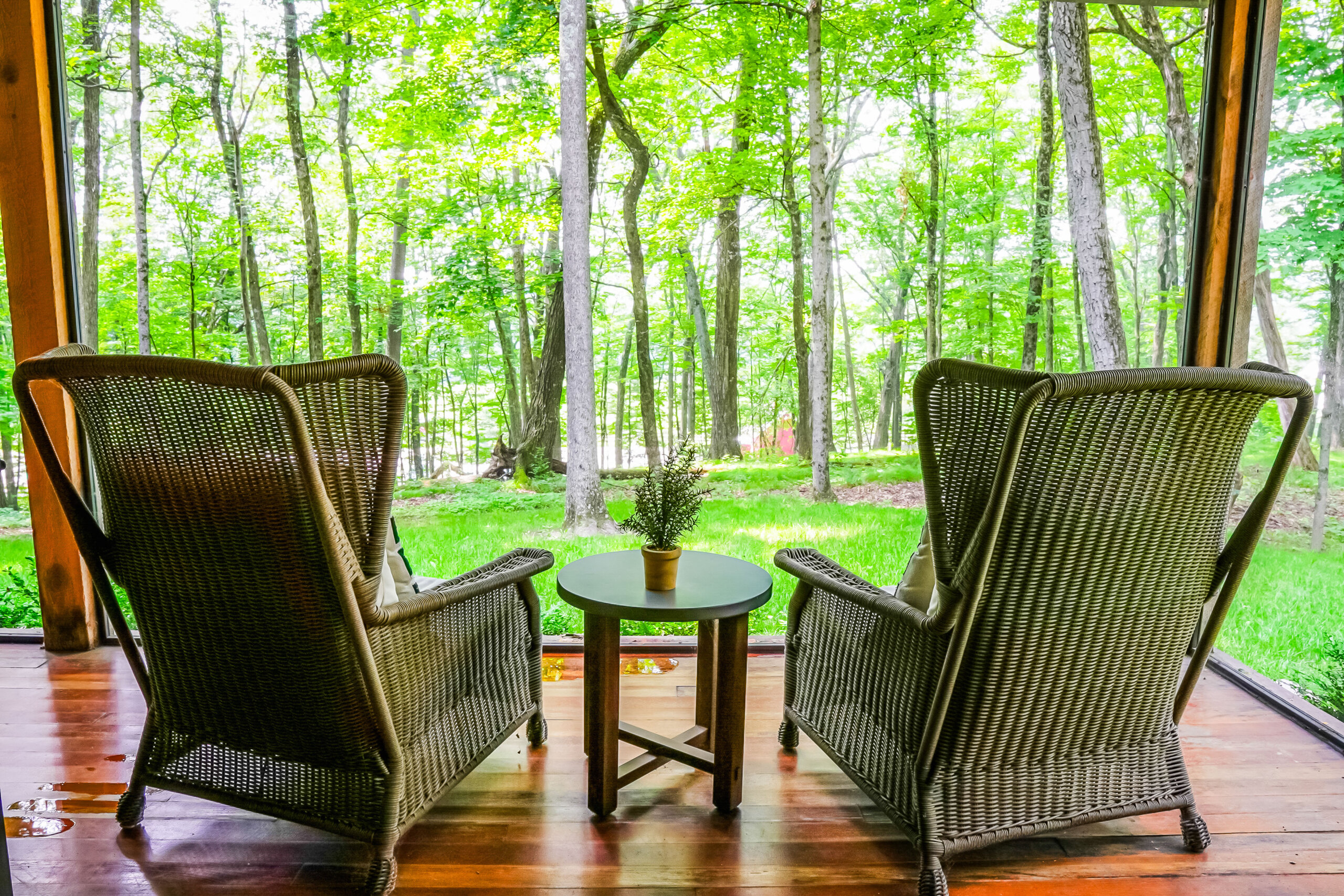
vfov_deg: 53.1
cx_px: 672
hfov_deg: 73.7
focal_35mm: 24
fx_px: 896
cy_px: 448
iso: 200
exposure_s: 1/10
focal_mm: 16
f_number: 10
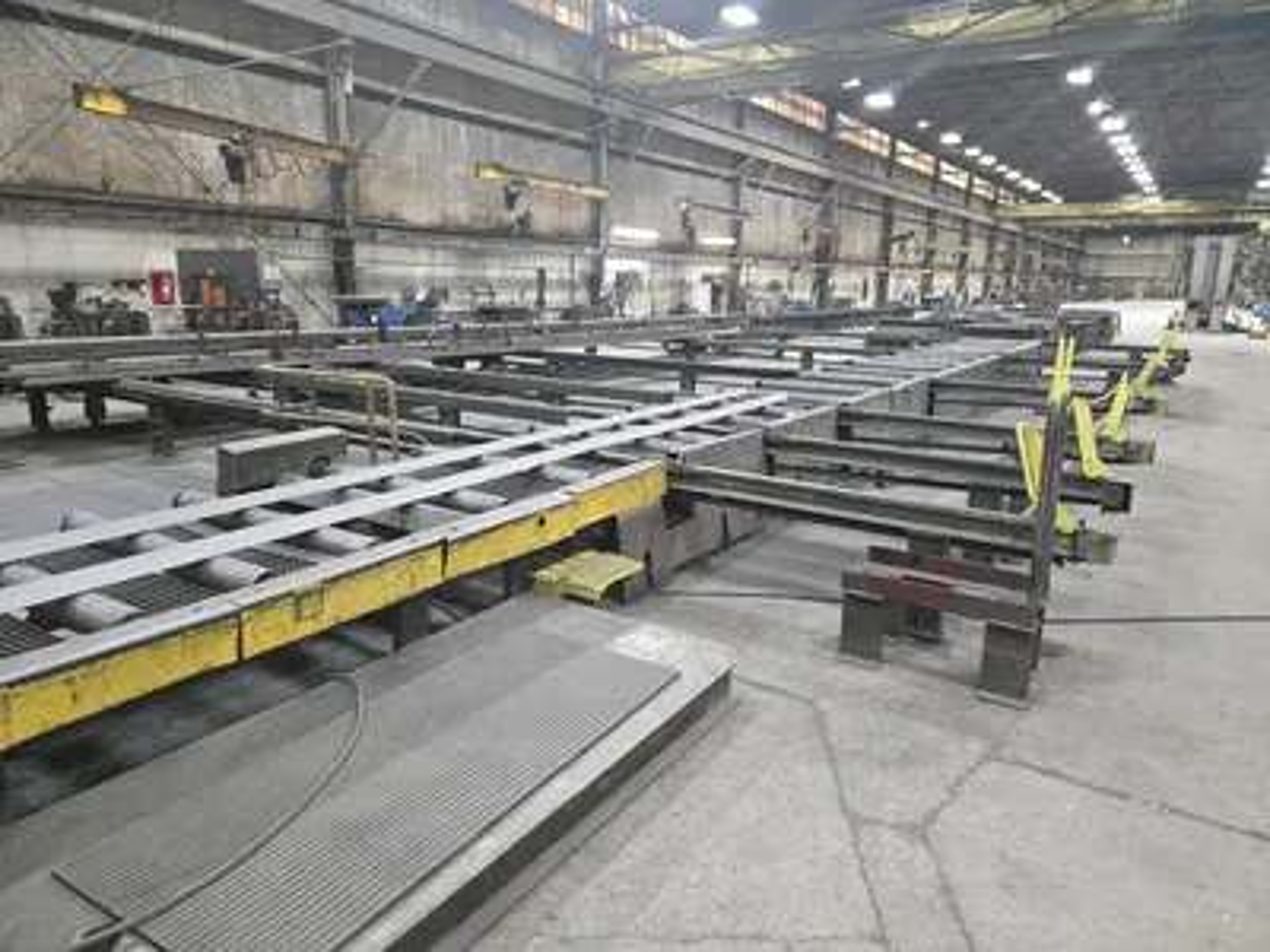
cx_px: 635
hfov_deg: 73.9
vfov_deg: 58.9
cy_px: 476
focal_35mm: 23
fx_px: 844
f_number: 1.8
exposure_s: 1/120
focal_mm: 5.4
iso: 1000
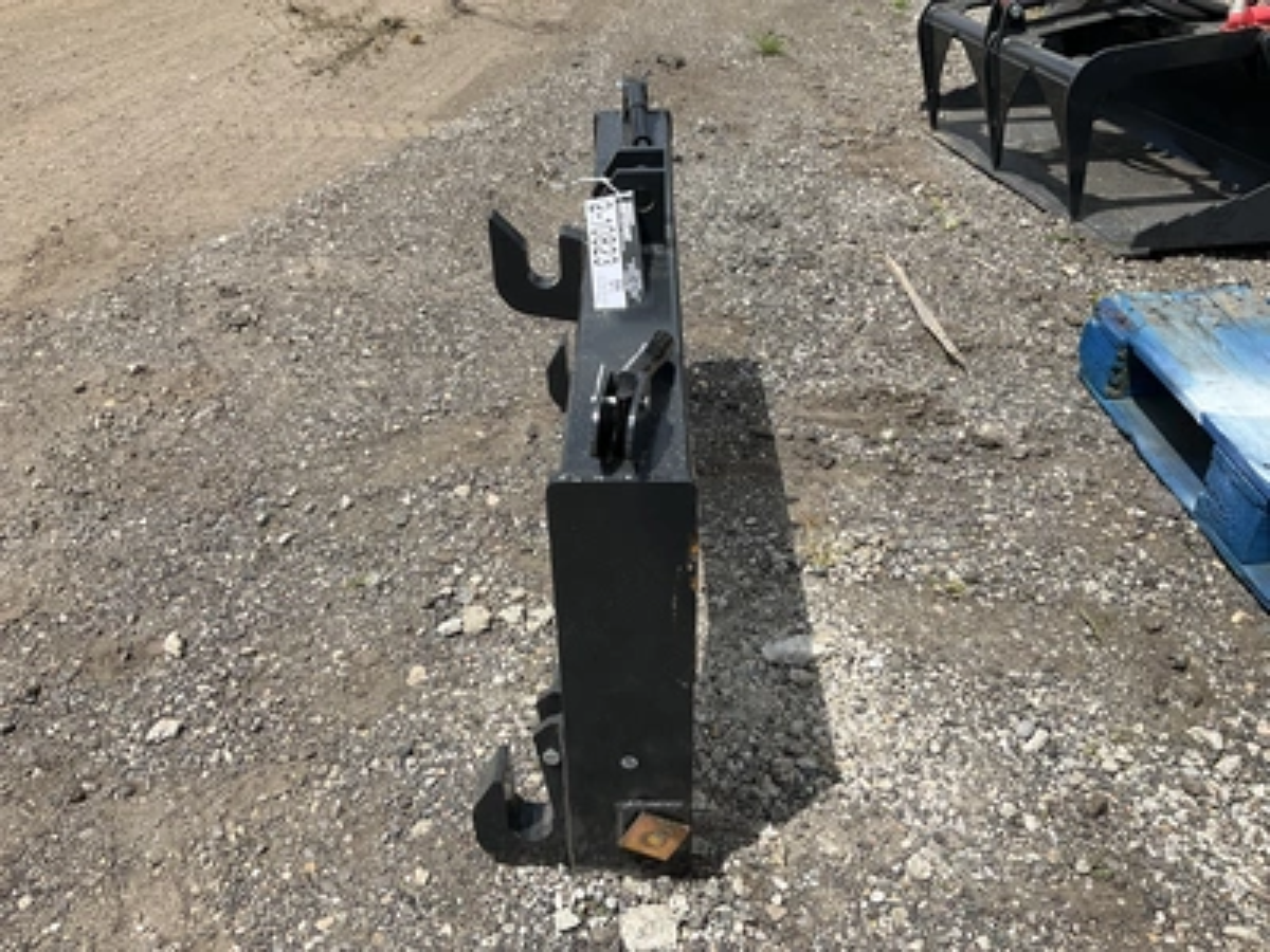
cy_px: 476
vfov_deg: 48.2
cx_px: 635
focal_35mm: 29
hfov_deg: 61.7
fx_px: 1064
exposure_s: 1/1984
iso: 25
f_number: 1.8
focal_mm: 3
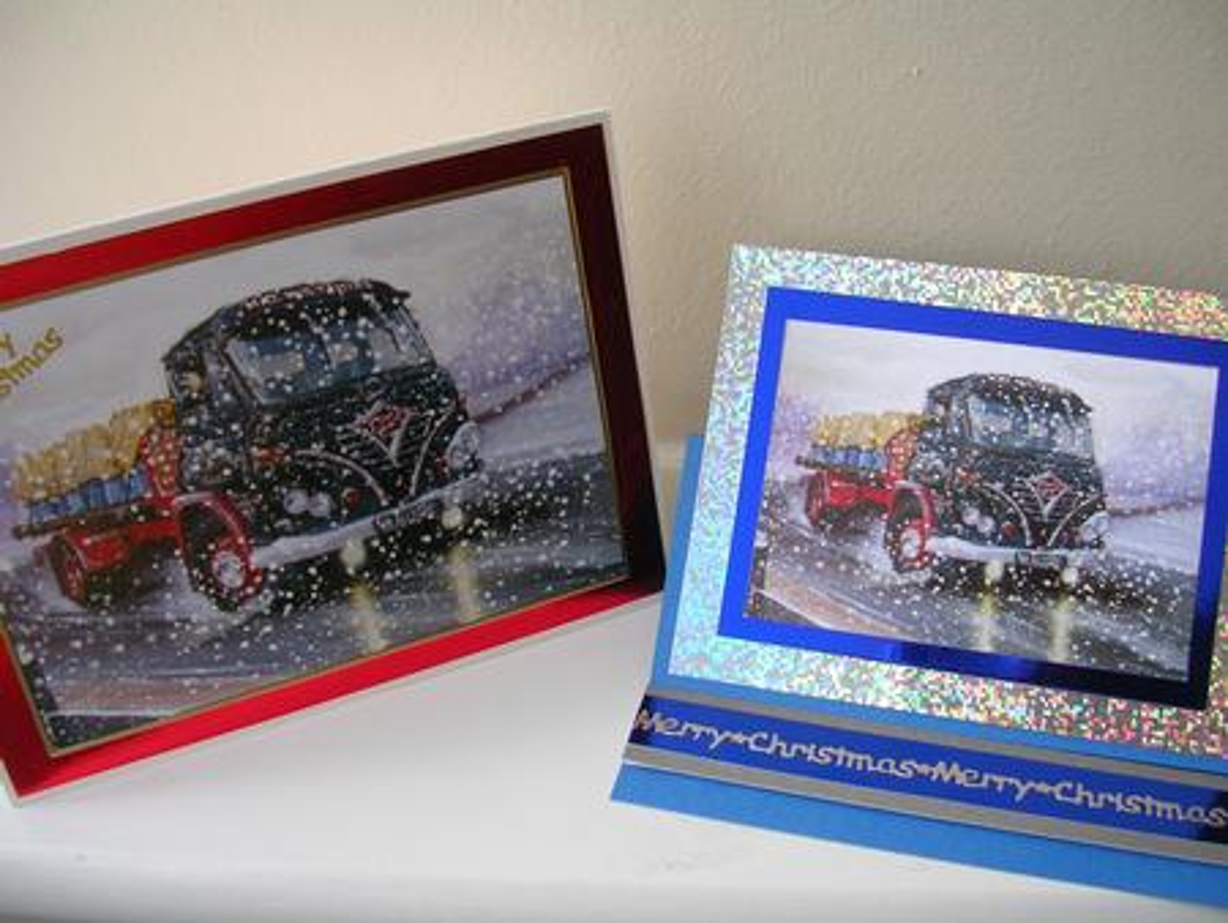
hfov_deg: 49.0
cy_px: 462
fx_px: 1349
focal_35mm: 38
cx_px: 614
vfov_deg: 37.8
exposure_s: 1/54.3
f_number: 2.8
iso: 50
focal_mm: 5.8
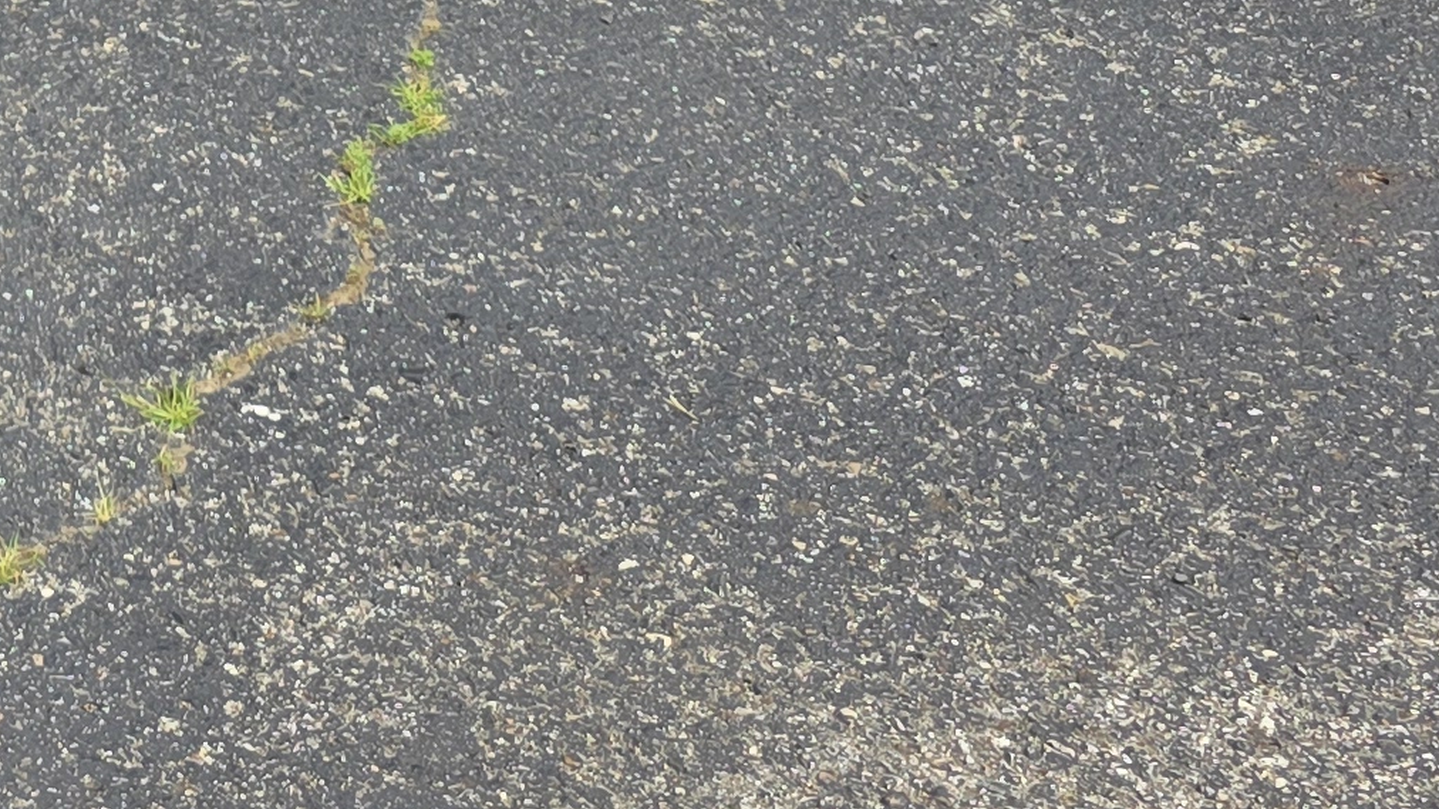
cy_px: -924
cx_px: -183
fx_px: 3777
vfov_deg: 10.9
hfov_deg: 20.5
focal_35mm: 99
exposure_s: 1/3891
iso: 80
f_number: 1.7
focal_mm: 6.3
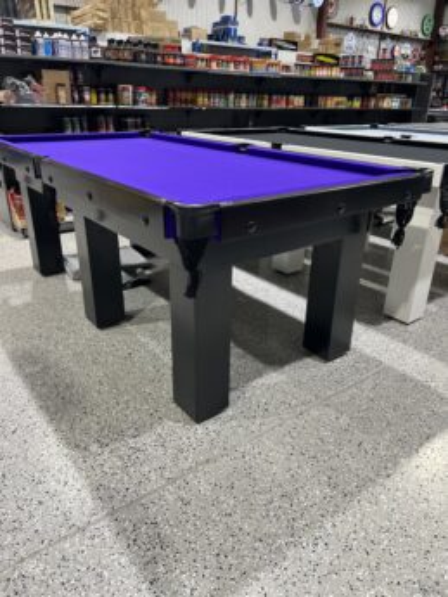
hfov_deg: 53.1
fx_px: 448
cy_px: 298
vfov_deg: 67.3
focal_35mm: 26
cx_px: 224
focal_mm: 5.7
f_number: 1.5
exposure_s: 1/100
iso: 125
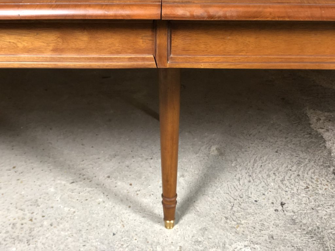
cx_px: 168
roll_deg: +1.4
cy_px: 126
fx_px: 503
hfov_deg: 36.8
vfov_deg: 28.0
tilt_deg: -32.6
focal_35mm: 52
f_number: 2.4
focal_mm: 6
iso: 160
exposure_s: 1/9
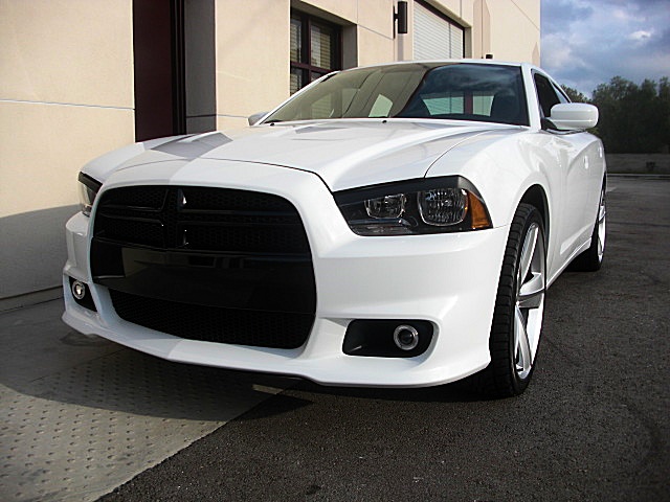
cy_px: 251
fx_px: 697
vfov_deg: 39.7
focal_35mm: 36
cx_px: 335
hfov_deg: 51.4
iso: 50
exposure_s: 1/640
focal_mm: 6.3
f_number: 2.8
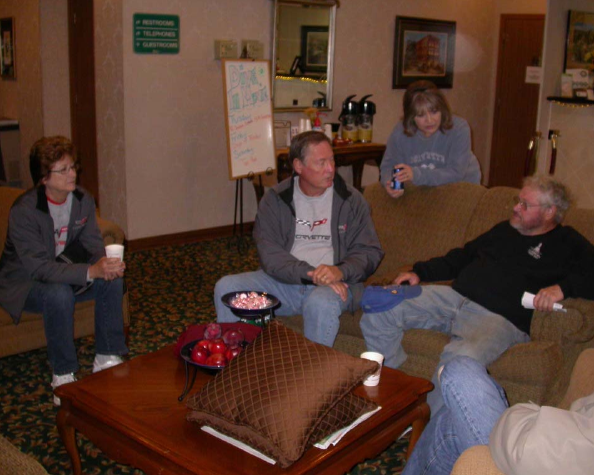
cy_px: 238
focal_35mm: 40
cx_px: 307
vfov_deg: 37.3
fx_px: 703
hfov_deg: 45.8
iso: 200
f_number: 2.6
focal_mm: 7.85
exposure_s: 1/60
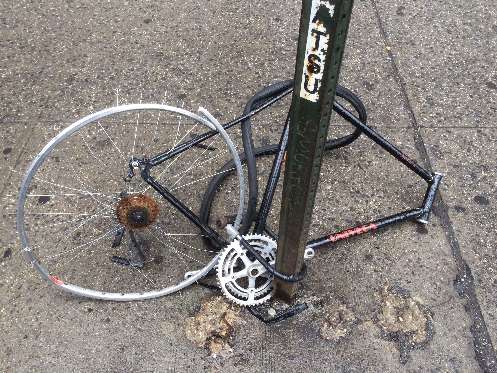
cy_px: 186
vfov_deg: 48.2
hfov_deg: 61.7
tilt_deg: -48.6
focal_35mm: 29
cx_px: 248
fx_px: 416
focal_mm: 4.15
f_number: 2.2
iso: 40
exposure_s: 1/120
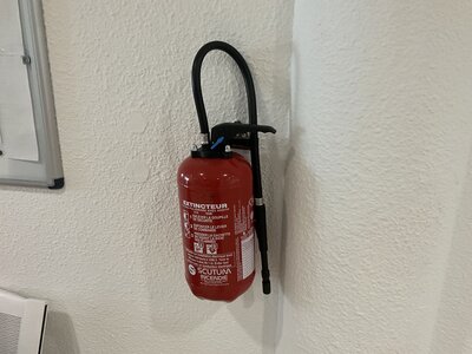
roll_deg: -0.2
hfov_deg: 61.7
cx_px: 236
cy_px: 177
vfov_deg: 48.2
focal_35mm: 29
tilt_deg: -18.7
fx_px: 395
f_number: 1.8
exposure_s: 1/60
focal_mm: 3
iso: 200
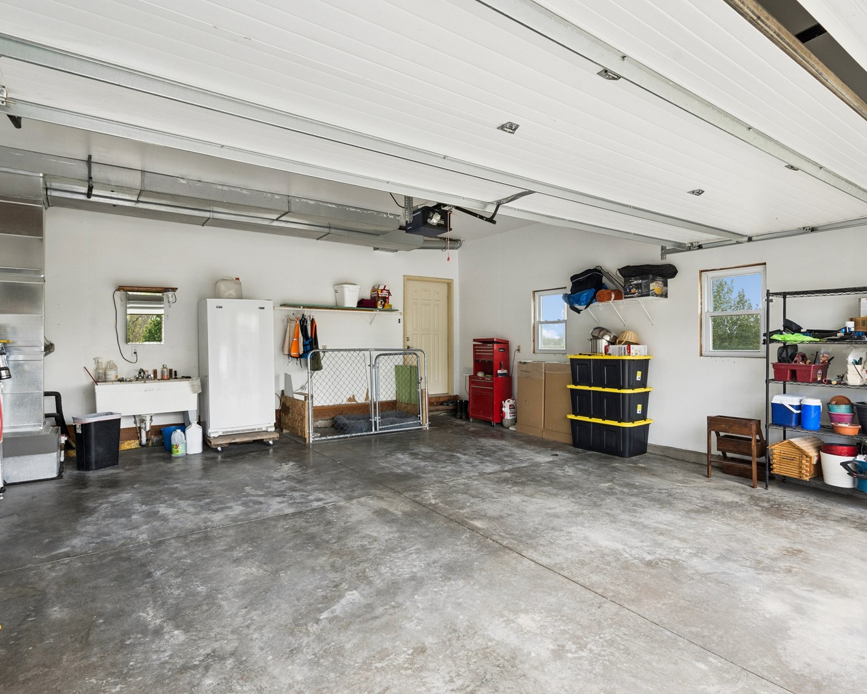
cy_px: 361
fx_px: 488
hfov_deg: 82.9
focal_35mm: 19
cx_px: 483
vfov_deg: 70.8
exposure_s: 1/50
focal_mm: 16
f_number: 9
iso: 400
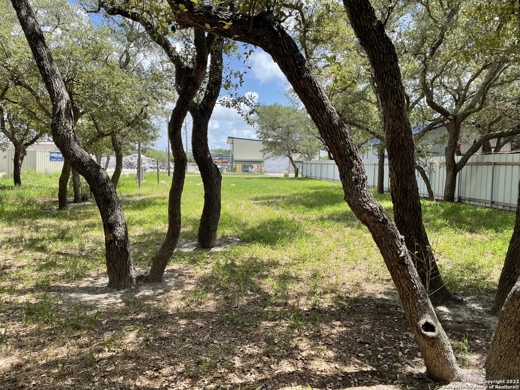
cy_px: 195
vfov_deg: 53.1
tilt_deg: -4.8
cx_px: 260
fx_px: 391
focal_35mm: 26
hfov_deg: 67.3
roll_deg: +0.3
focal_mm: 4.2
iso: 32
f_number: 1.6
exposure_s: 1/1366
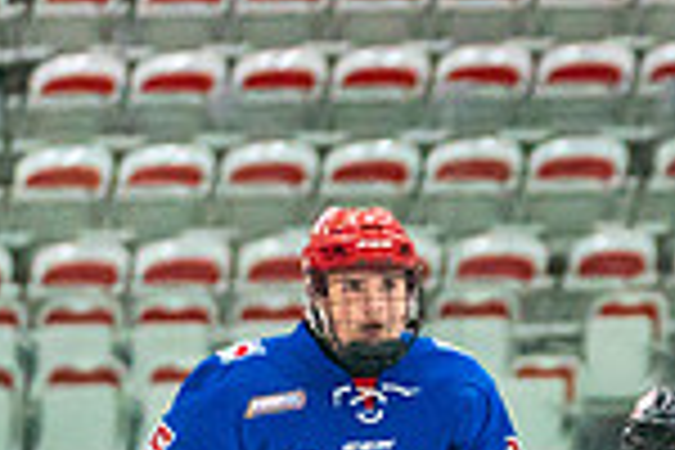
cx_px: 833
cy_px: 875
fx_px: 12224
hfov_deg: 3.2
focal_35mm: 652
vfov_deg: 2.1
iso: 3200
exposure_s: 1/1000
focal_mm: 115
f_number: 2.8
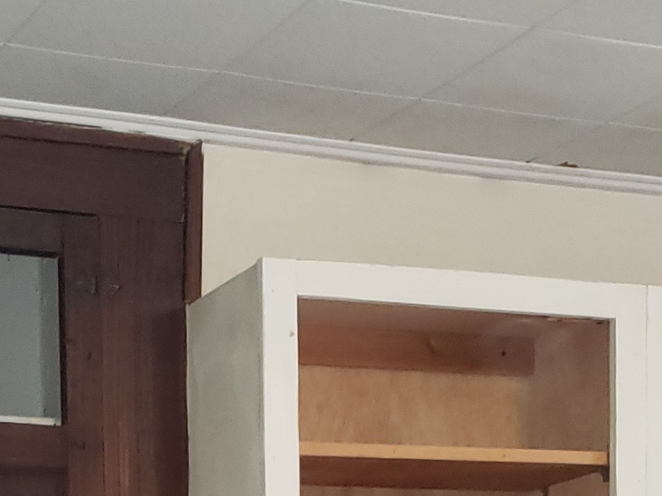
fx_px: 2085
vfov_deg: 12.0
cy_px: 1025
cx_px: 139
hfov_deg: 17.9
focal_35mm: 109
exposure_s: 1/20
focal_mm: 4.3
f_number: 1.5
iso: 125
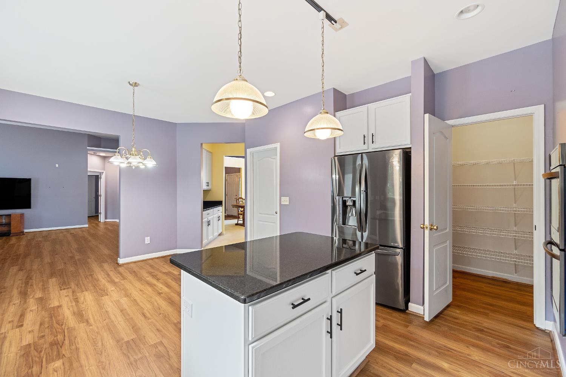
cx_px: 283
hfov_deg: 100.4
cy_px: 188
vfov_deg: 77.3
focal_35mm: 15
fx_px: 236
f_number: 6.3
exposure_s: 1/3
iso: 400
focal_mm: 10
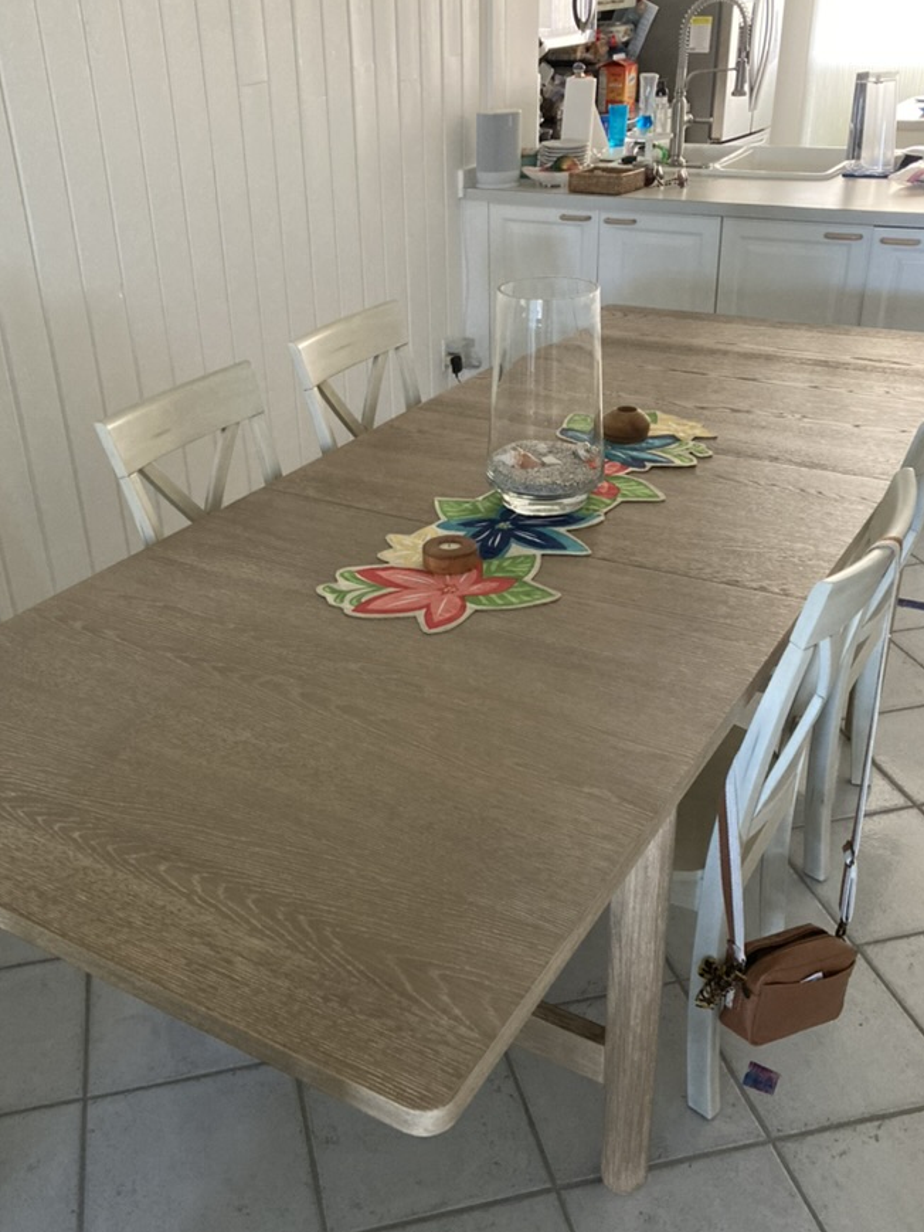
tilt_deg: -27.6
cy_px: 641
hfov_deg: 42.9
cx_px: 408
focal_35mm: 33
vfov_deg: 55.3
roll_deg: +2.4
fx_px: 1174
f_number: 1.8
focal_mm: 3.99
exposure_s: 1/39
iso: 400
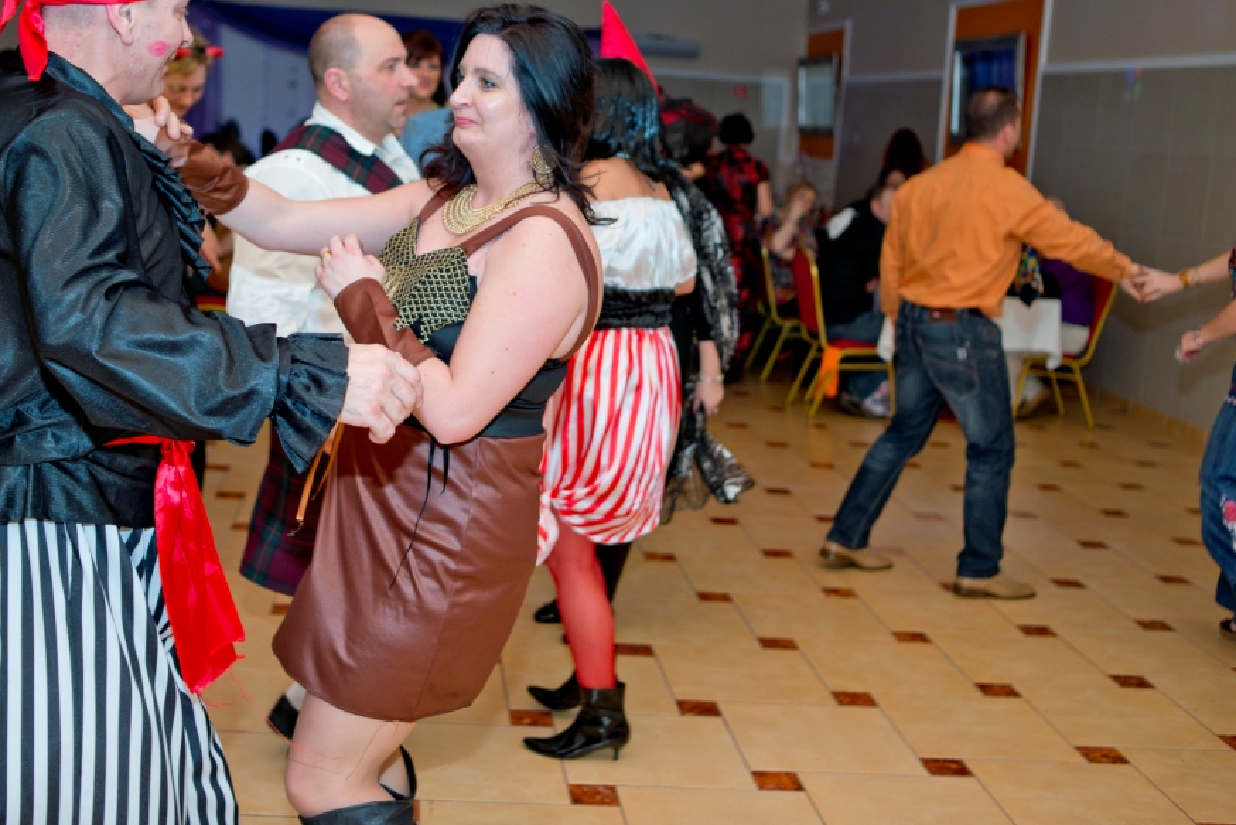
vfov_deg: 32.6
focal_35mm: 41
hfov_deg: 47.2
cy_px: 352
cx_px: 522
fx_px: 1408
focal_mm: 35
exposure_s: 1/320
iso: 320
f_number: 3.2
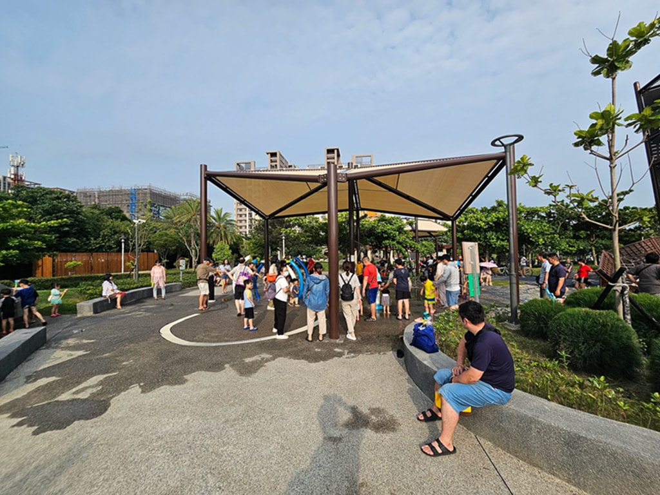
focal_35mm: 13
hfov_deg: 106.2
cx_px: 330
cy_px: 248
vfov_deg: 89.9
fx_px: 248
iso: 50
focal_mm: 2.2
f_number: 2.2
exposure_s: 1/2544
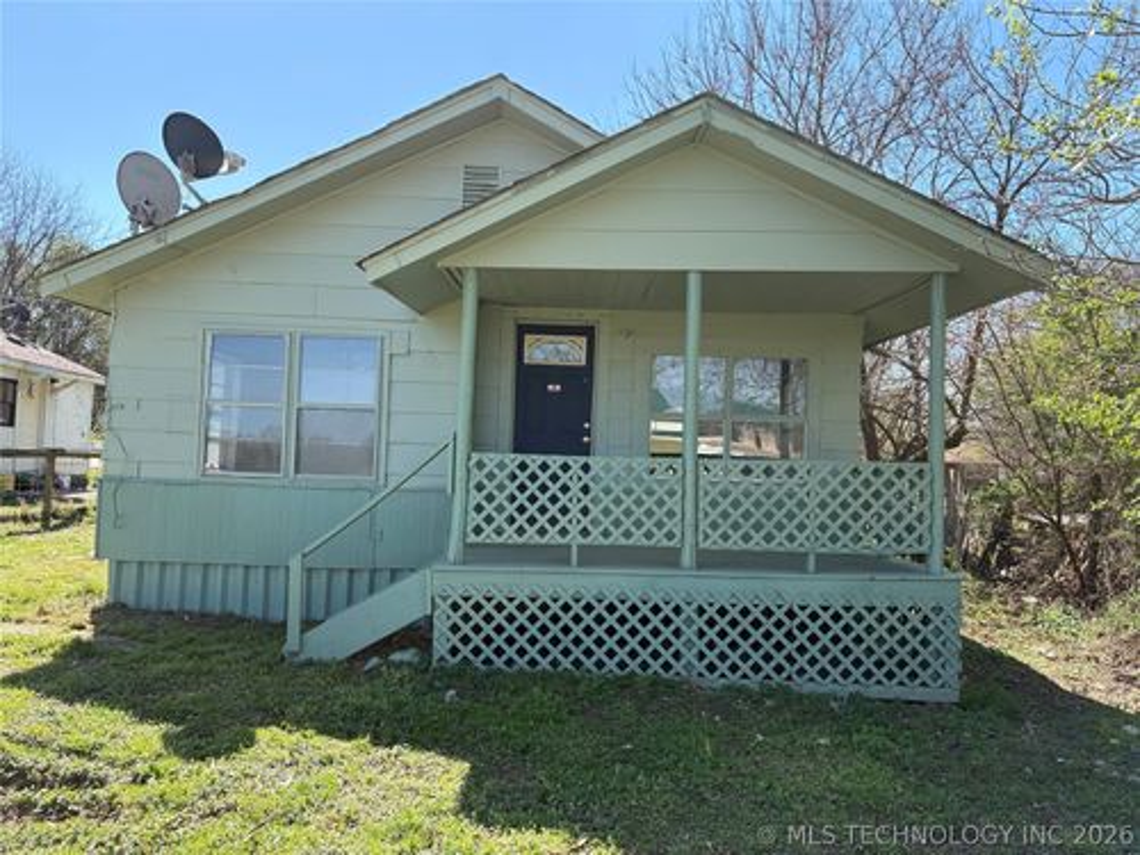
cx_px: 570
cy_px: 428
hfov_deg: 67.3
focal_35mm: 26
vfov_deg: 53.1
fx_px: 856
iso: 64
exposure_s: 1/1364
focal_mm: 5.96
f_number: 1.6
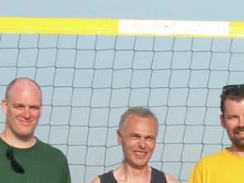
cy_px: 303
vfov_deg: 10.8
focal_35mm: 131
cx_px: 205
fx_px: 924
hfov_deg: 14.9
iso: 50
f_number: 4.8
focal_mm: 7.8
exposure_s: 1/512
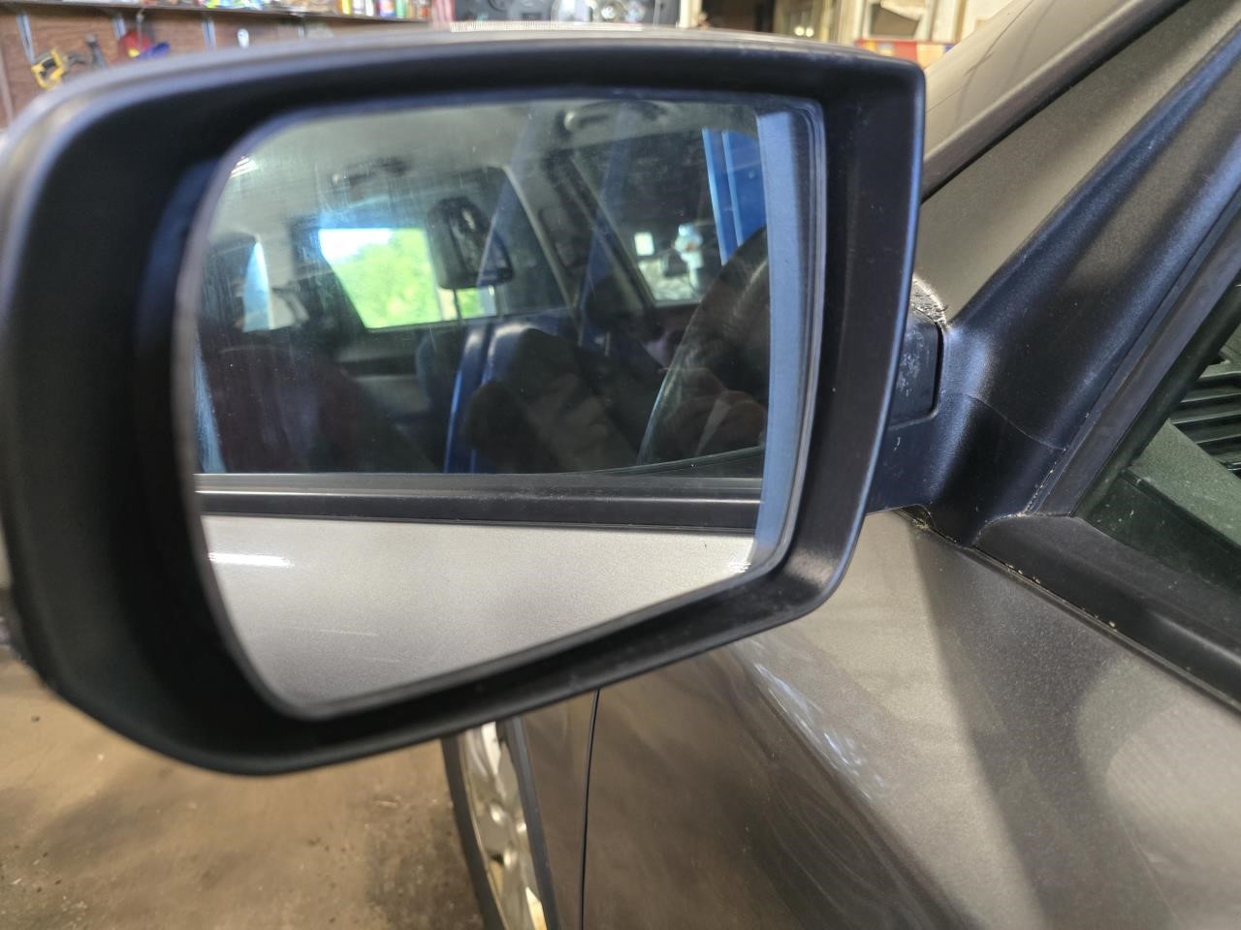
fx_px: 825
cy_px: 465
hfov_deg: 73.9
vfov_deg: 58.9
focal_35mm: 23
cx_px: 620
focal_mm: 6.3
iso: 1000
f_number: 1.7
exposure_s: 1/120
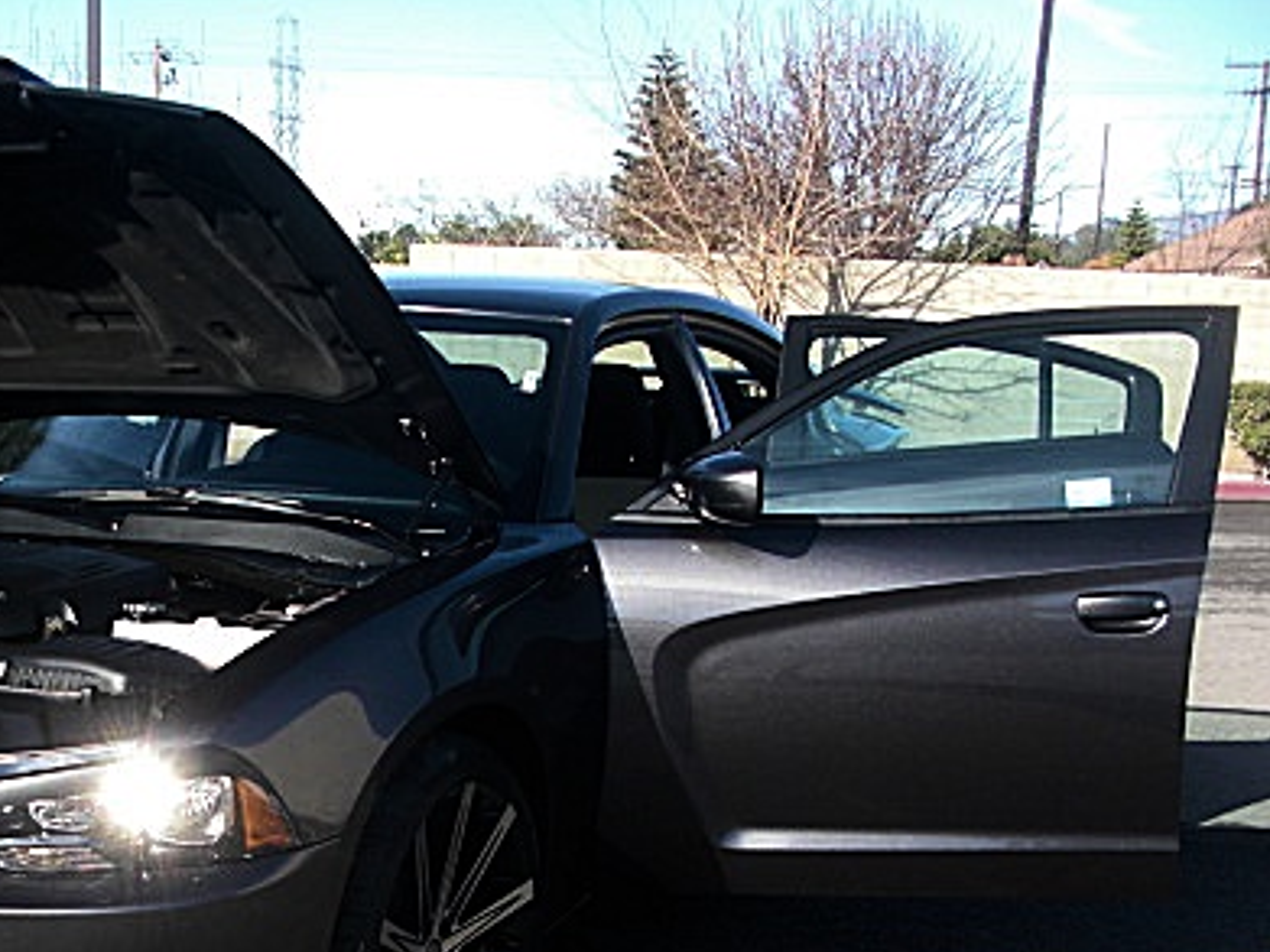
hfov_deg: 32.2
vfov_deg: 24.4
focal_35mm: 59
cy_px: 773
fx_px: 2164
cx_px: 341
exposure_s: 1/320
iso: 50
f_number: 2.8
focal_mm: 6.3
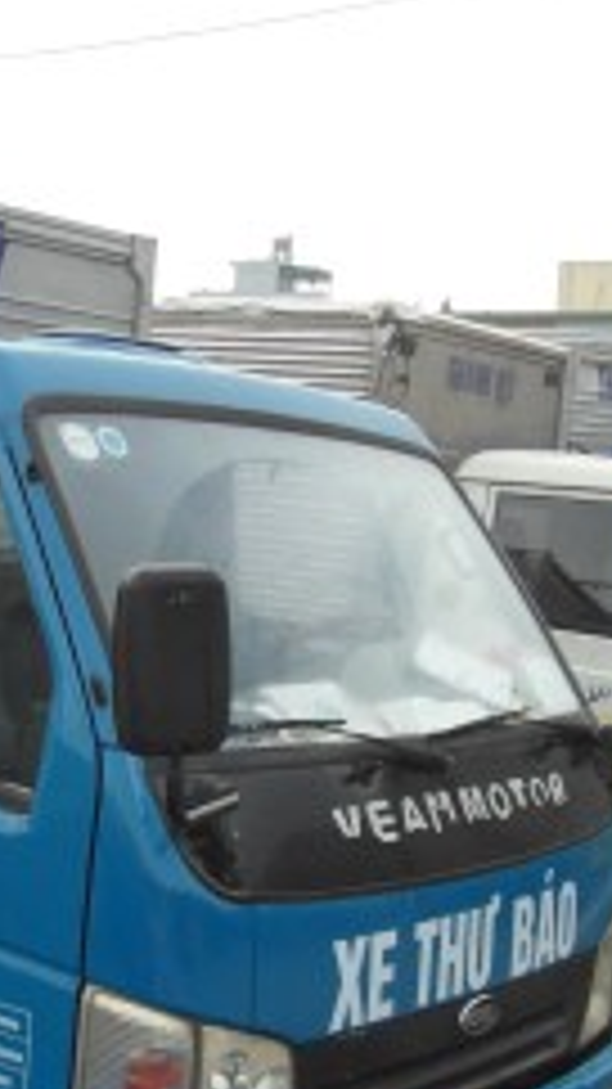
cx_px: 140
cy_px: 704
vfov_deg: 38.2
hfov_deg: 22.0
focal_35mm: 54
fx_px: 1559
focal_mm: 4
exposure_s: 1/90
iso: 100
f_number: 3.2
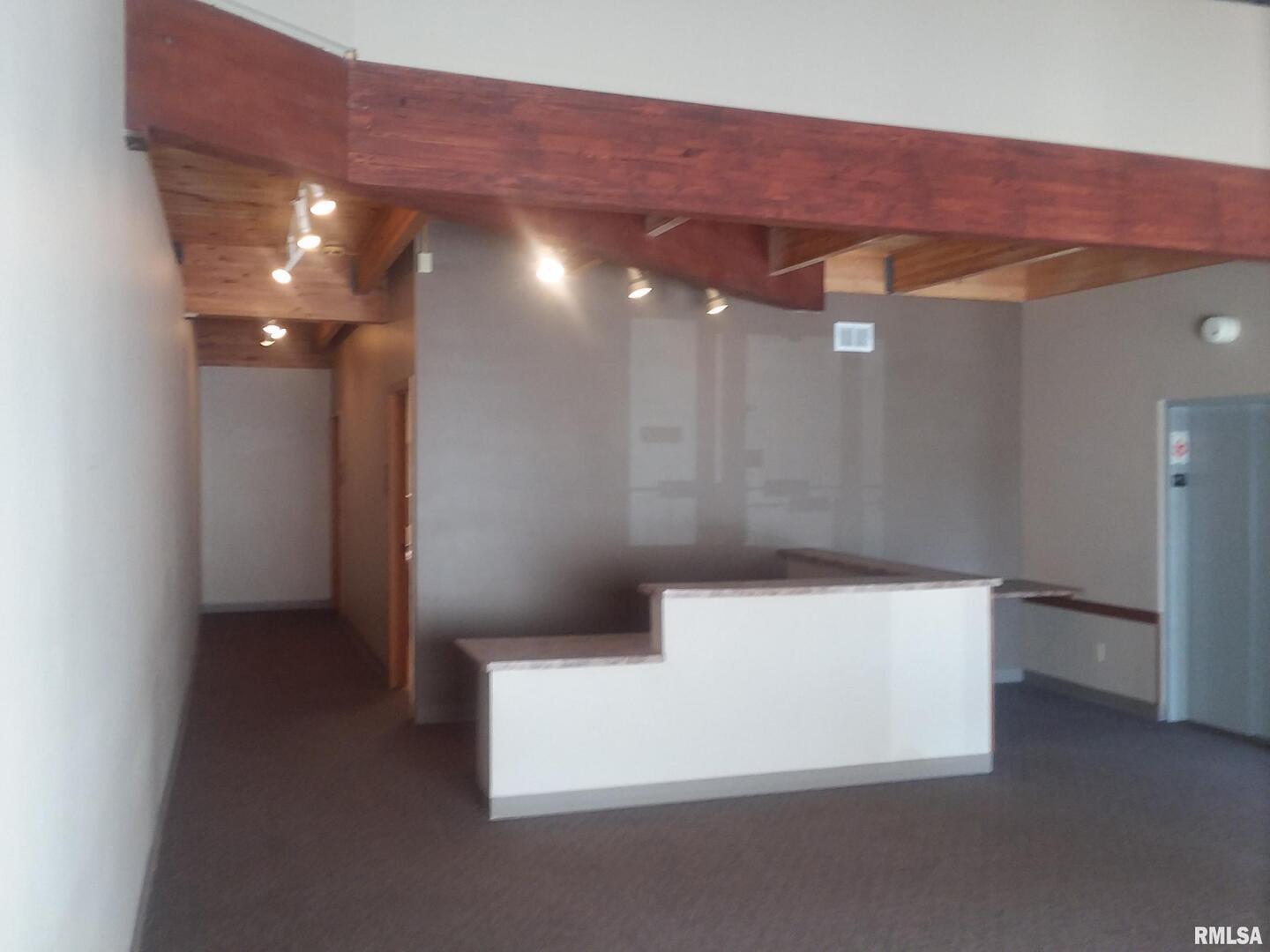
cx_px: 635
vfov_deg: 48.2
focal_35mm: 29
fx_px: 1064
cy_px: 476
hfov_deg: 61.7
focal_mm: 2.47
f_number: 1.9
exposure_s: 1/30
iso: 64
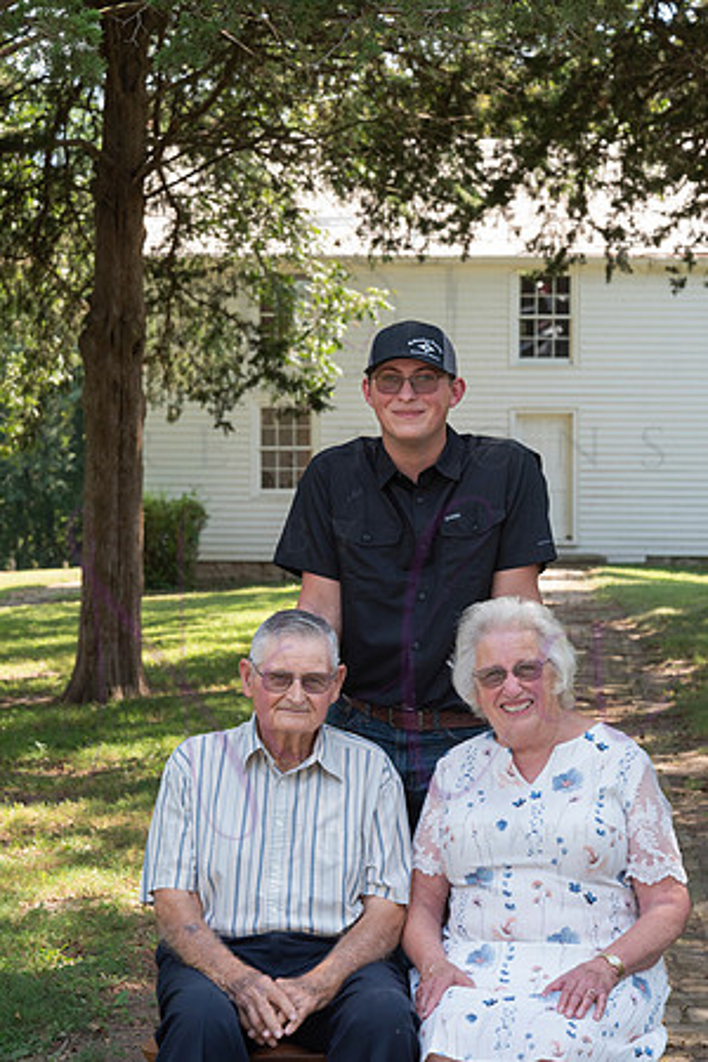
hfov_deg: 17.5
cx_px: 354
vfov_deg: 26.0
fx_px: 2301
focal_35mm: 78
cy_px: 531
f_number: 8
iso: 500
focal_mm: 78
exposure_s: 1/200
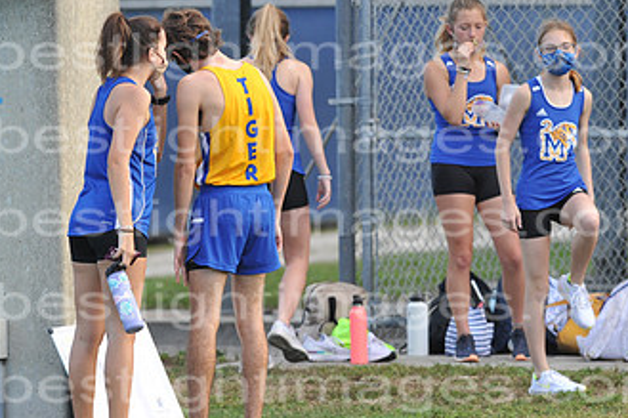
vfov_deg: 2.6
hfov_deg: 3.9
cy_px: 181
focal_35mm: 529
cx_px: 244
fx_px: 9223
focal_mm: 300
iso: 800
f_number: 4.5
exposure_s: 1/1000
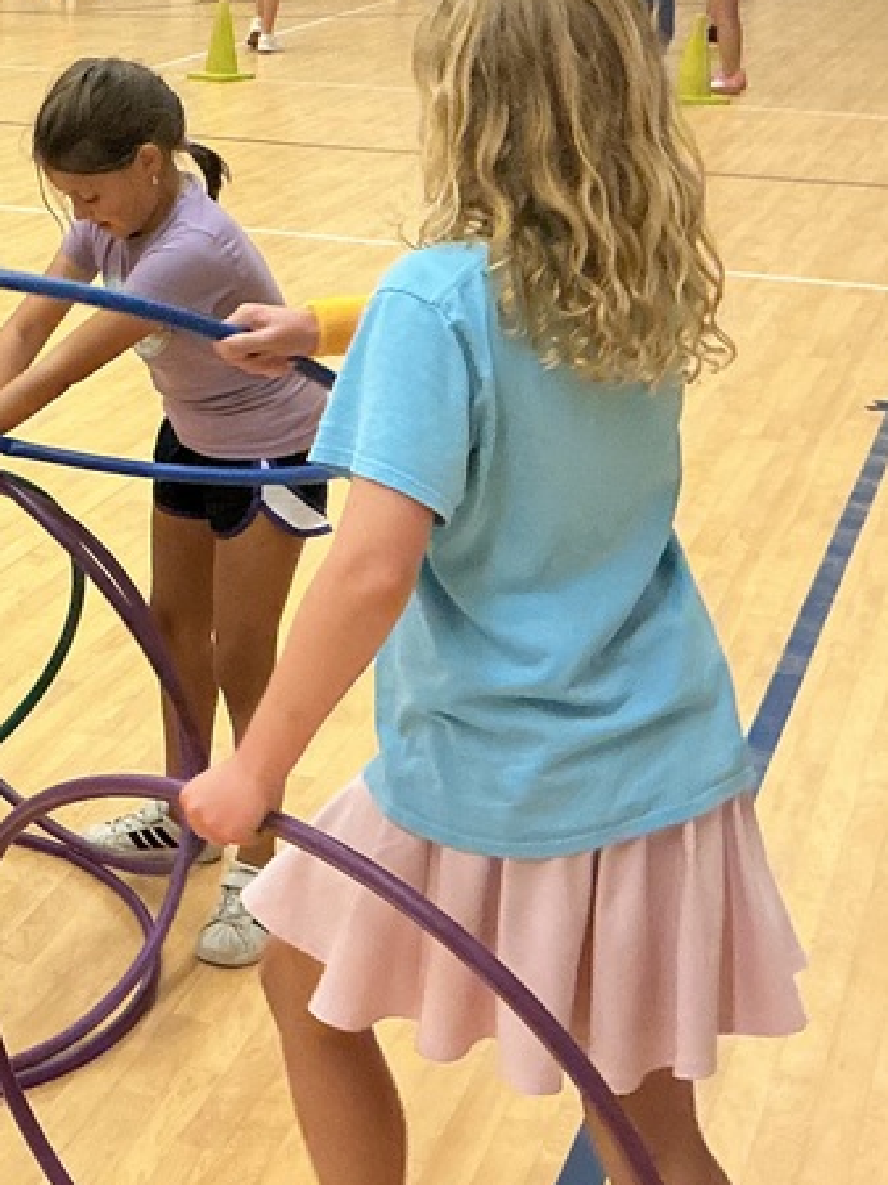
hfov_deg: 20.9
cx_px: -137
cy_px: 382
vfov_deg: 29.2
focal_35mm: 66
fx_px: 2260
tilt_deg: -16.7
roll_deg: -0.4
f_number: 1.8
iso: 160
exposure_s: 1/60
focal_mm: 3
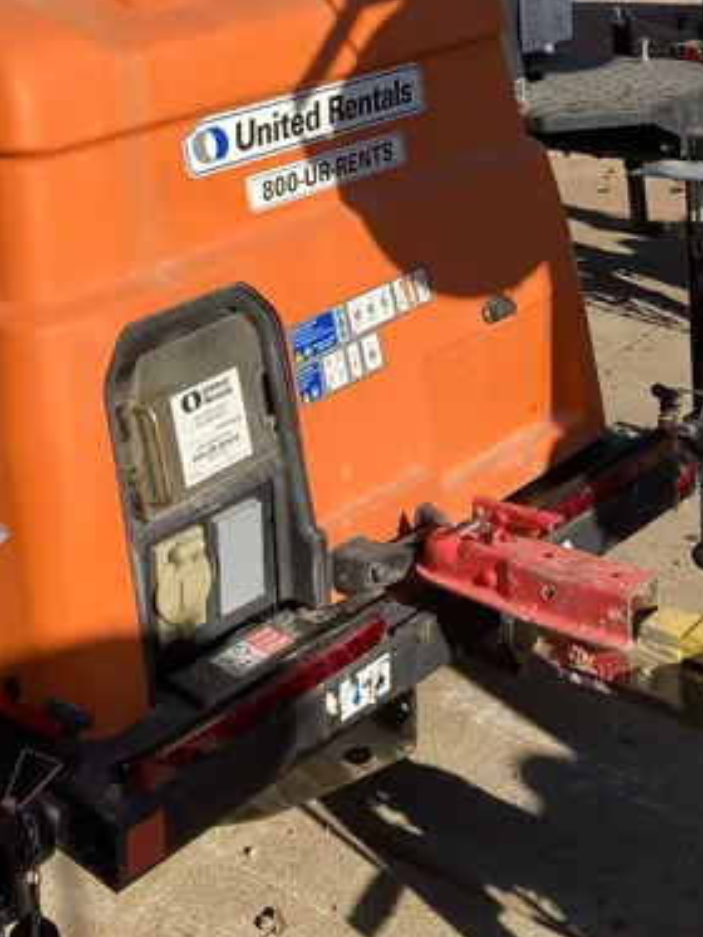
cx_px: 83
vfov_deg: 32.6
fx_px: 1488
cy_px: 36
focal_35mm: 55
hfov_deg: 25.8
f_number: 1.8
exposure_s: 1/1946
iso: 20
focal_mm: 3.99
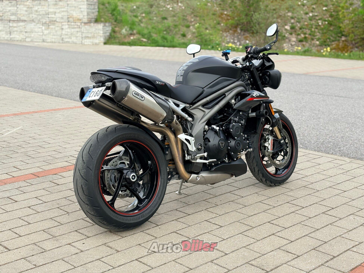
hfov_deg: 36.8
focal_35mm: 52
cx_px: 182
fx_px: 547
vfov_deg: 28.0
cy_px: 136
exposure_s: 1/791
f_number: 1.6
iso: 32
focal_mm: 5.96
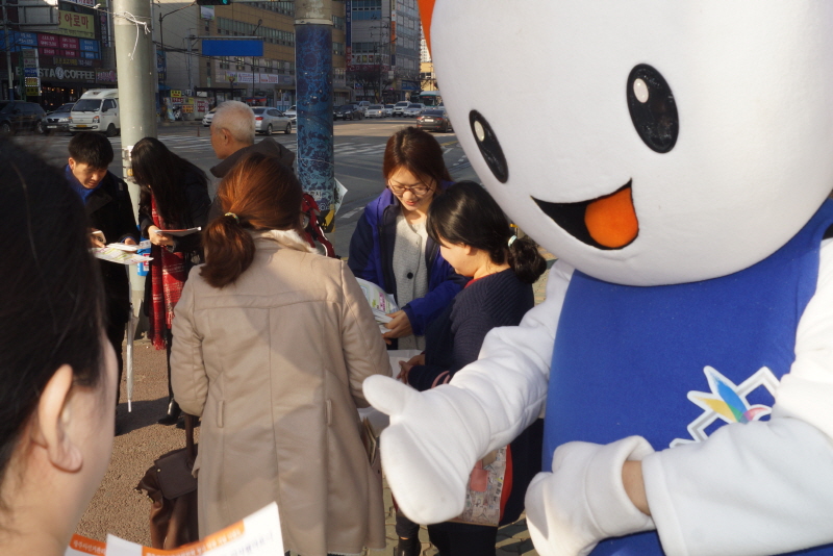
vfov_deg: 35.1
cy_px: 278
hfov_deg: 50.7
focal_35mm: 38
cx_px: 416
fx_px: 880
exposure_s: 1/100
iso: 100
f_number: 11
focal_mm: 18
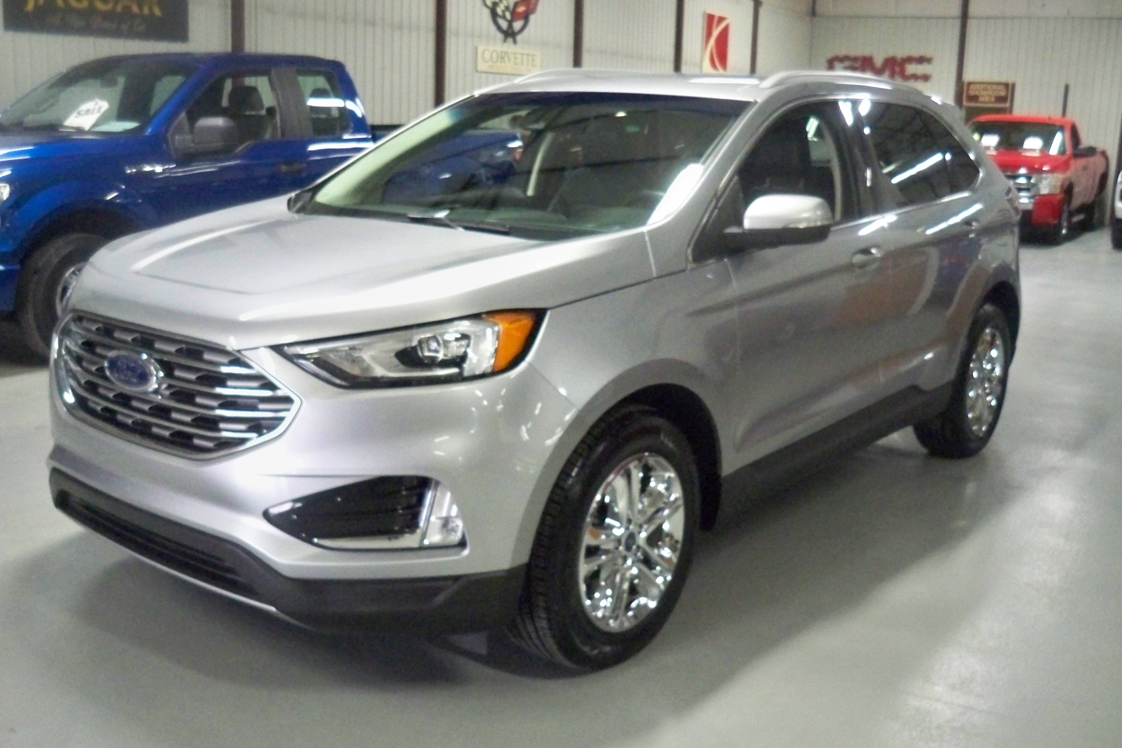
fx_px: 1153
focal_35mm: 37
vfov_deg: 35.9
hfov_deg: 51.9
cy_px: 364
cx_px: 557
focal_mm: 6.3
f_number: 3.1
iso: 1000
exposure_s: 1/60
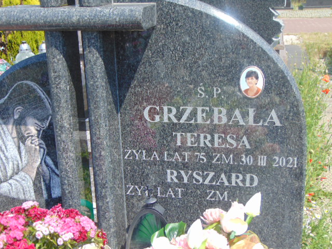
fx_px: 480
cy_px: 124
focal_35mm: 50
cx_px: 166
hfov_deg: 38.2
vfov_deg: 29.1
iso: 80
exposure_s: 1/500
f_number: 3.5
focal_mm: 9
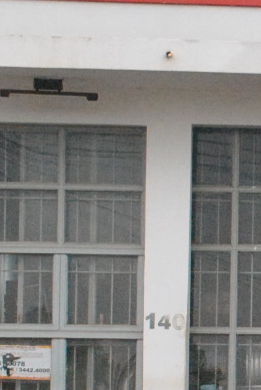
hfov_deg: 5.5
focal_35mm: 238
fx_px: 2586
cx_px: 682
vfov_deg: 8.6
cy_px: 329
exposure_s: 1/320
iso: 1600
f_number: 9
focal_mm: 32
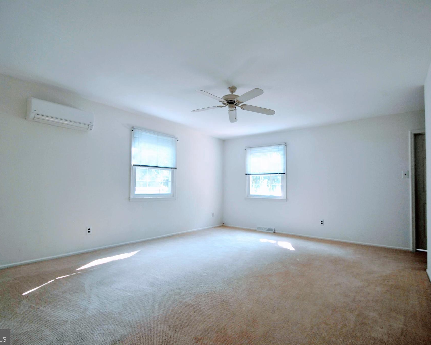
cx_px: 213
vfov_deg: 77.0
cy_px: 174
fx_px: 217
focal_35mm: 17
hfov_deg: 89.6
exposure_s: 1/50
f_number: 3.5
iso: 200
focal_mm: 10
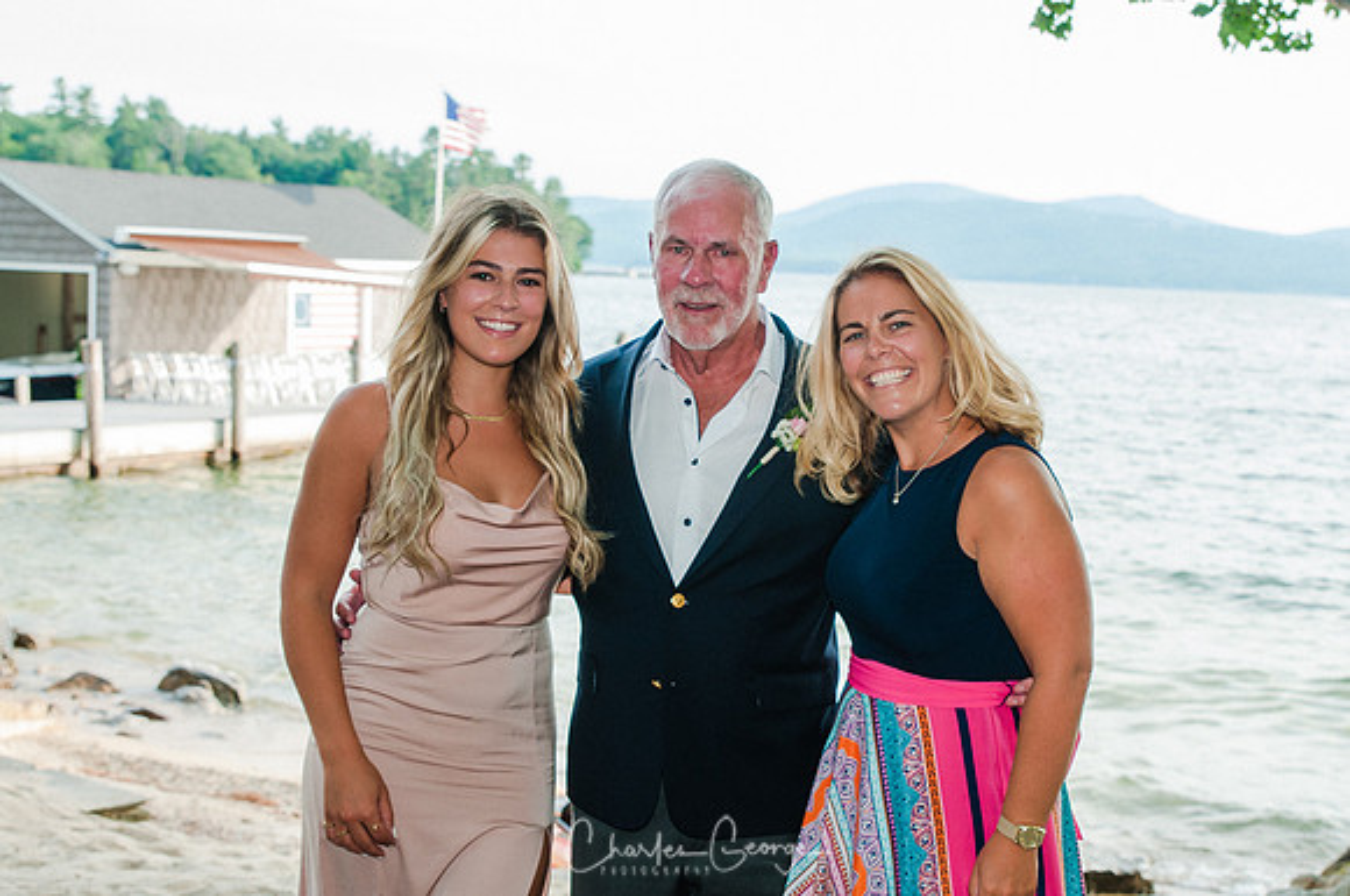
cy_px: 403
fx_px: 2180
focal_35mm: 58
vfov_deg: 23.2
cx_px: 725
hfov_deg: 34.4
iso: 200
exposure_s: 1/160
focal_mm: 35
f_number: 4
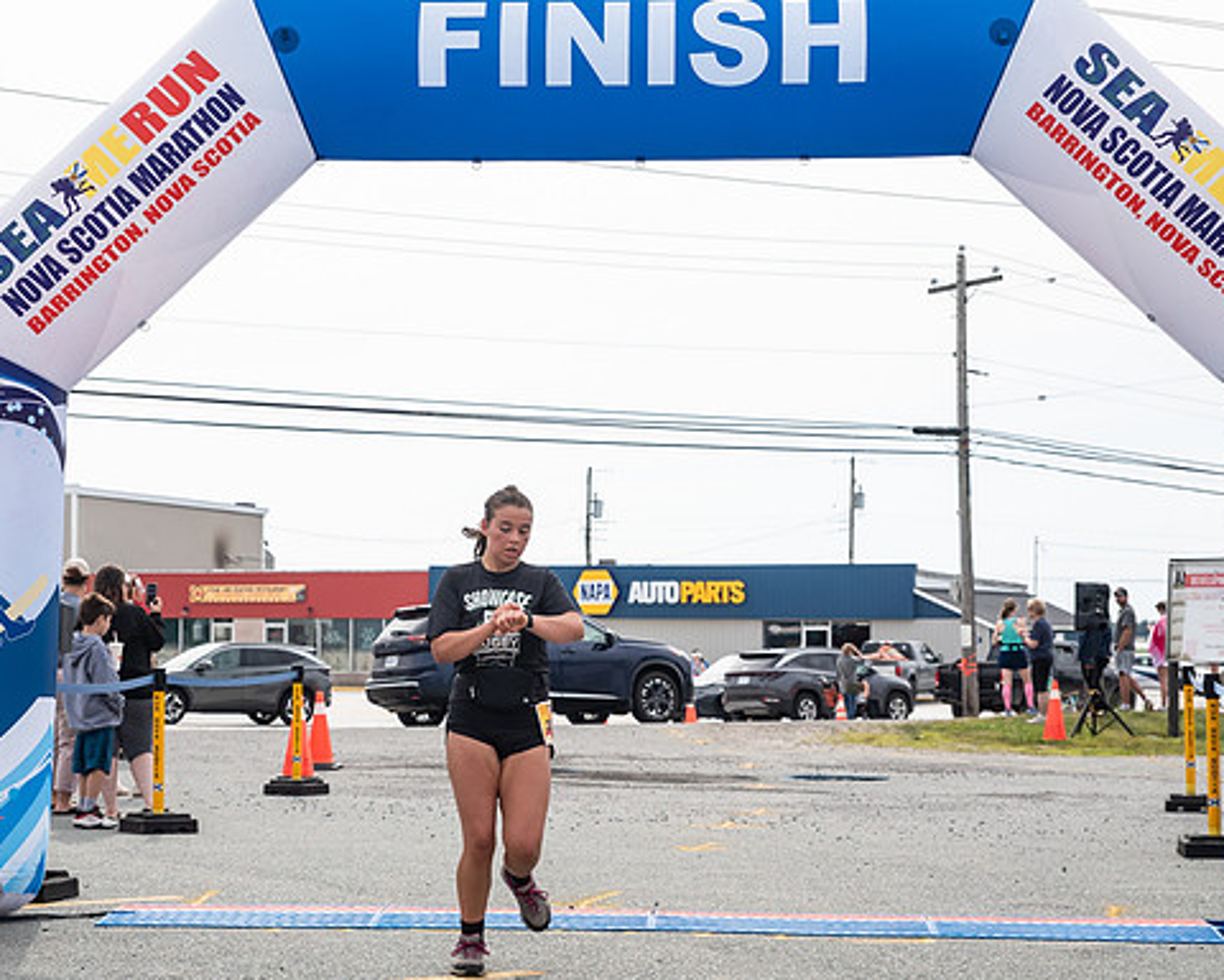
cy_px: 569
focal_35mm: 72
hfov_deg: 26.4
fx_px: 2608
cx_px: 517
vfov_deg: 21.2
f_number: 4
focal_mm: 52
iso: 800
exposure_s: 1/3200
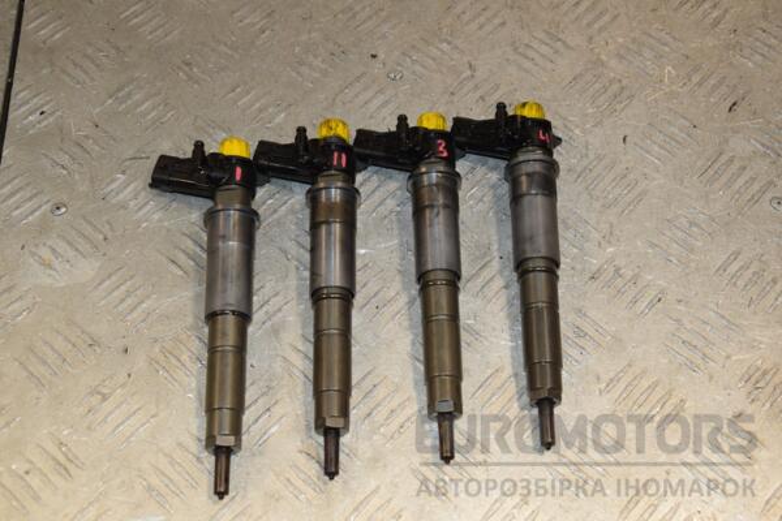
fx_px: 1238
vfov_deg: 23.8
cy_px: 260
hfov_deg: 35.1
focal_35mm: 57
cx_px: 391
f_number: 6.3
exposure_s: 1/200
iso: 800
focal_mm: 38
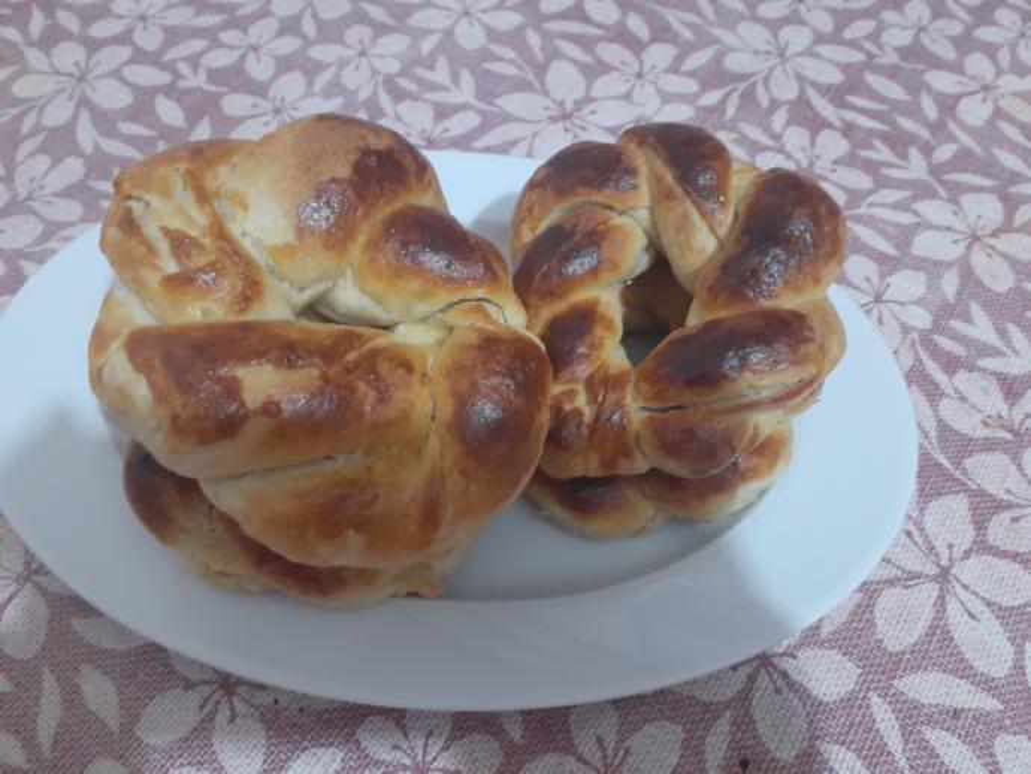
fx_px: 804
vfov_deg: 51.4
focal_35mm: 27
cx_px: 516
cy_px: 387
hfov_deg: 65.3
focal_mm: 3.6
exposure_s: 1/25
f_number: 1.9
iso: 640
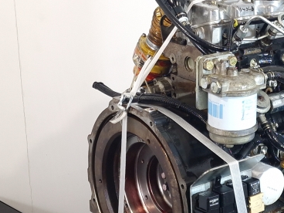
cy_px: 118
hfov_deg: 35.7
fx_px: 410
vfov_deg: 29.1
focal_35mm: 50
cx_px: 261
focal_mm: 6.4
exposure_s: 1/50
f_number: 1.8
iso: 80
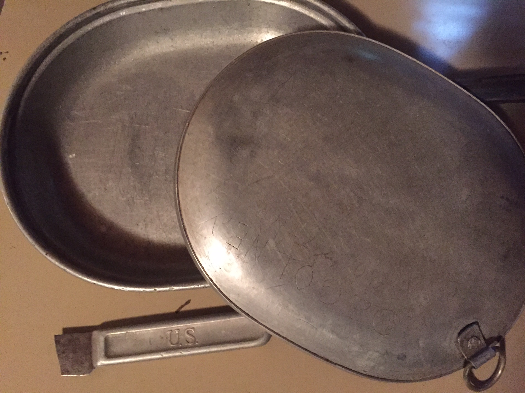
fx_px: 440
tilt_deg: -73.1
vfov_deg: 48.2
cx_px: 262
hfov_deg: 61.7
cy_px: 196
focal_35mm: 29
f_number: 2.2
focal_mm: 4.15
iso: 500
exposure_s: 1/15
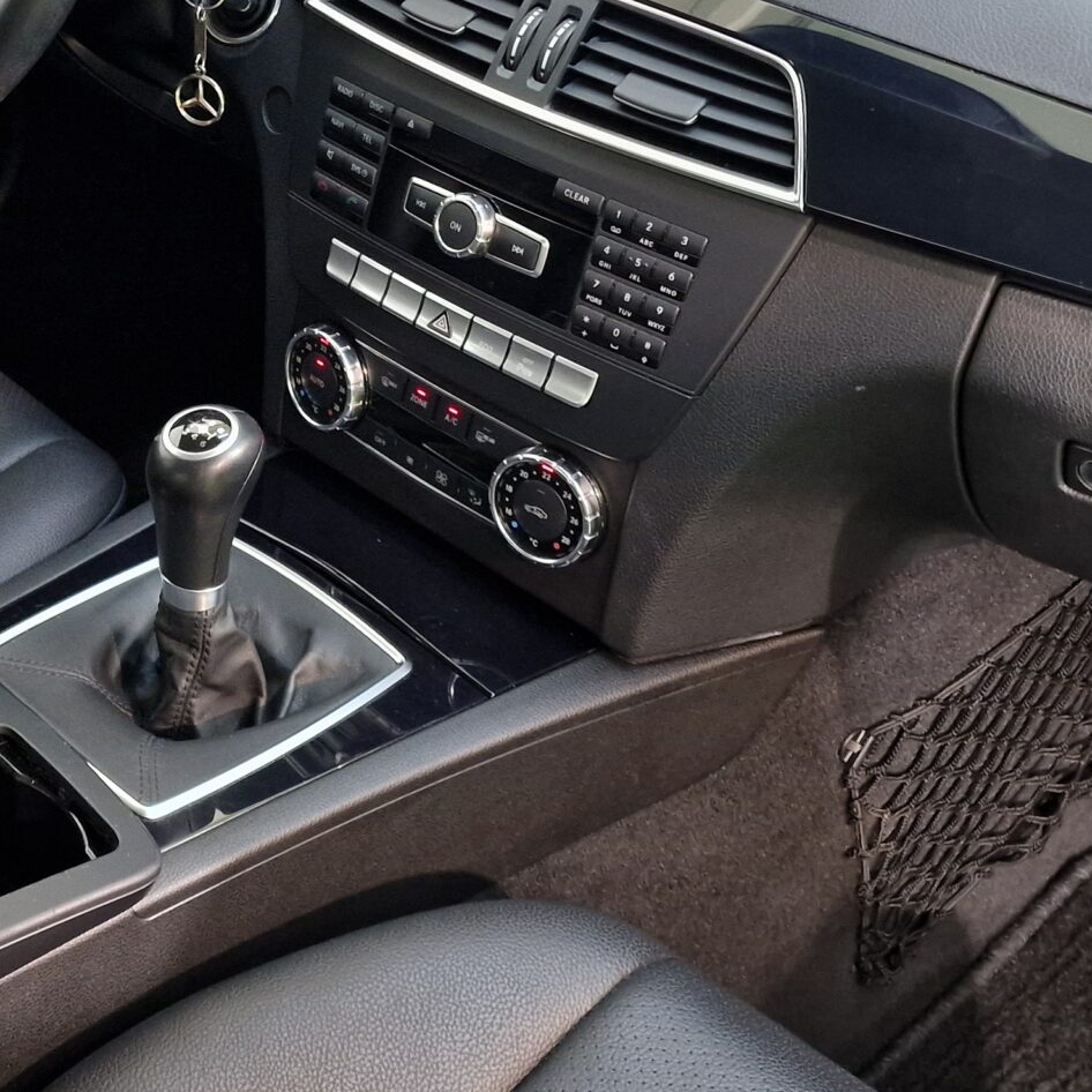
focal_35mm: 55
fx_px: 1963
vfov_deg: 30.4
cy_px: 244
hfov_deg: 29.8
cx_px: 111
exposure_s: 1/25
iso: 400
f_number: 1.8
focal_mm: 6.4
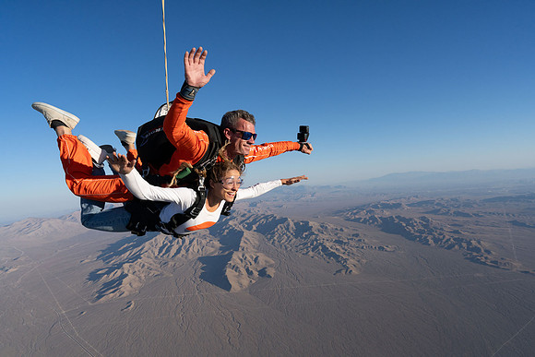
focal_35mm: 24
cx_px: 268
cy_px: 178
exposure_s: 1/2000
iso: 800
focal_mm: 24
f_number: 9
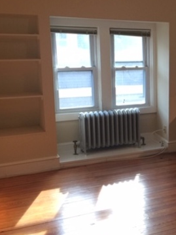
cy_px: 113
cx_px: 201
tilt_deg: -11.3
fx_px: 366
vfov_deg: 35.5
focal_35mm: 54
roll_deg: -3.0
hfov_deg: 24.9
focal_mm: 4.15
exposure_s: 1/40
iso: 32
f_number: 2.2
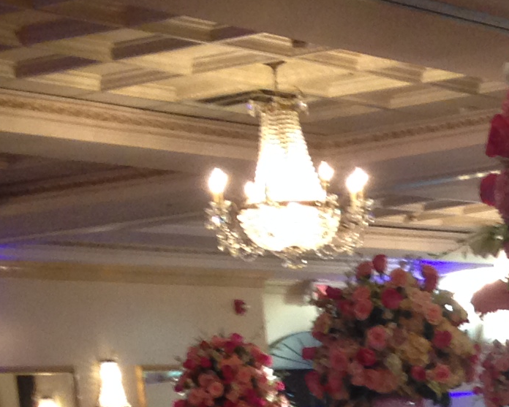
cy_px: 764
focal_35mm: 151
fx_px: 2275
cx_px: 551
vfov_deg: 9.7
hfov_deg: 12.6
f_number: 2.4
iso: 125
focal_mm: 4.12
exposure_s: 1/20
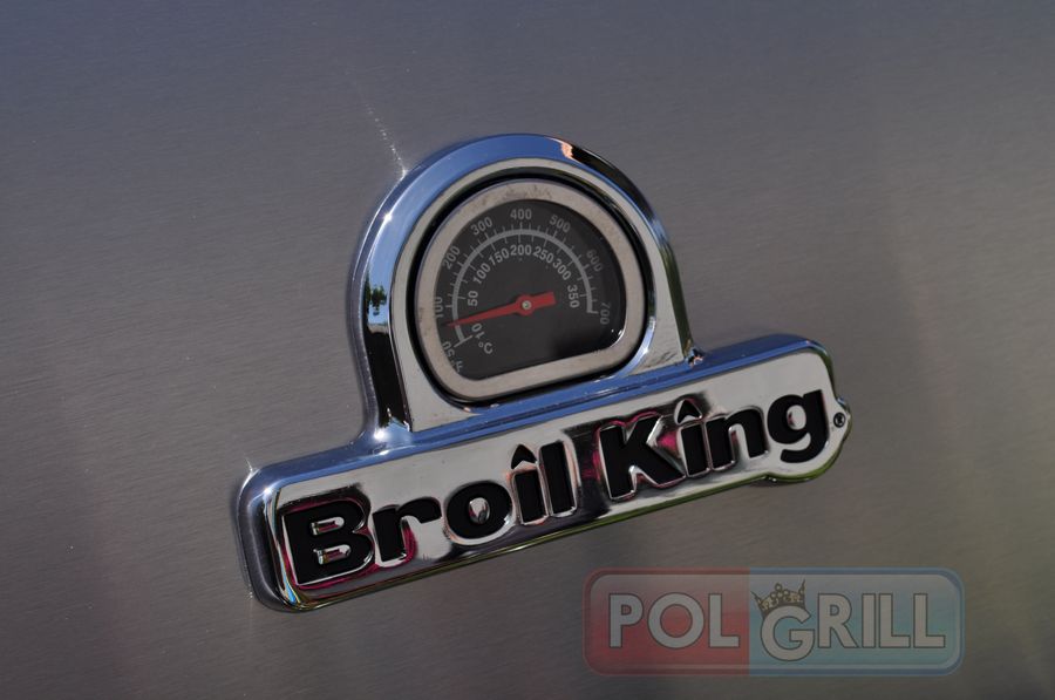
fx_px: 2414
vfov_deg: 16.5
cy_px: 350
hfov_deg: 24.7
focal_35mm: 82
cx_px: 528
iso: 200
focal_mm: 55
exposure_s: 1/400
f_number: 10
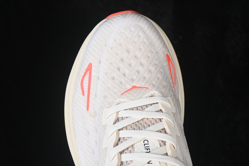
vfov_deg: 18.2
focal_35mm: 75
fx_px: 519
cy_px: 83
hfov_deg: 27.0
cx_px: 124
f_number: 7.1
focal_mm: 50
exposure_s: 1/80
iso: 160
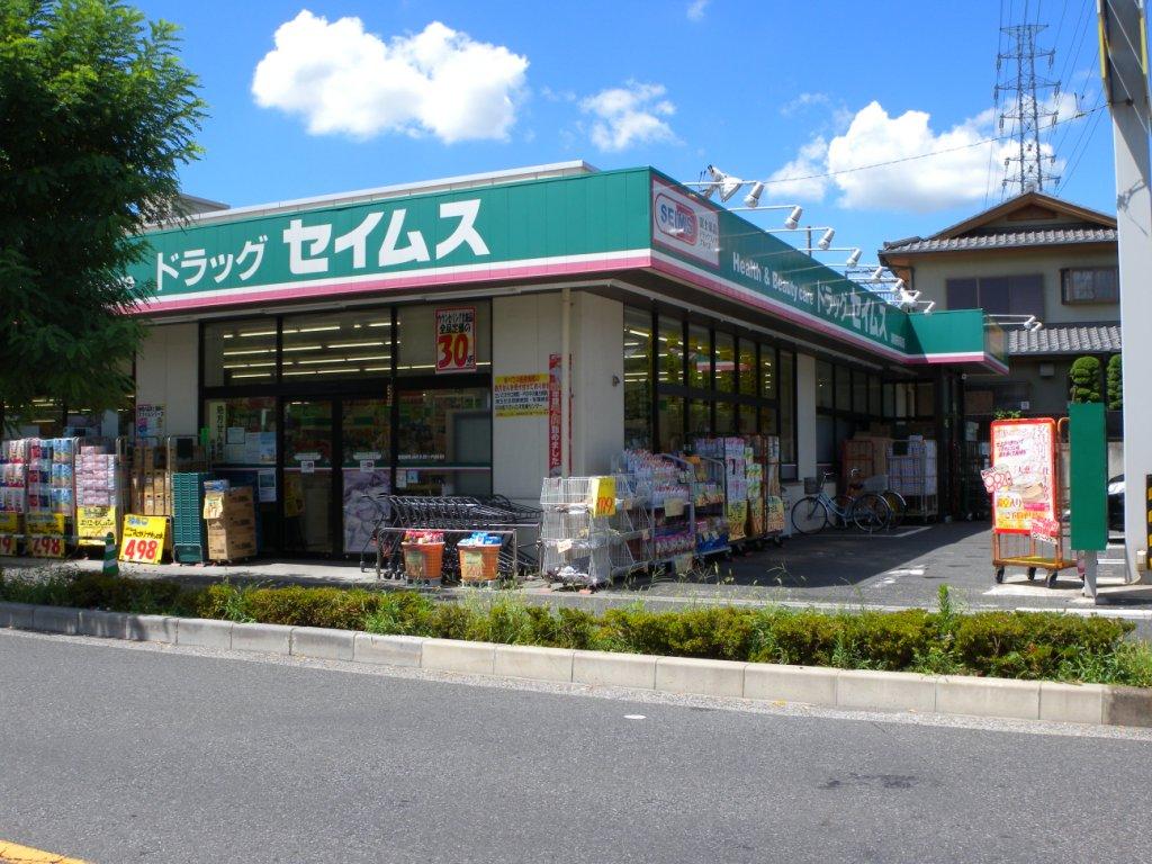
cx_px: 576
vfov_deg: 30.9
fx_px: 1564
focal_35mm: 47
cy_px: 432
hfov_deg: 40.4
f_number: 5.9
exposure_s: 1/214
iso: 64
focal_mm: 10
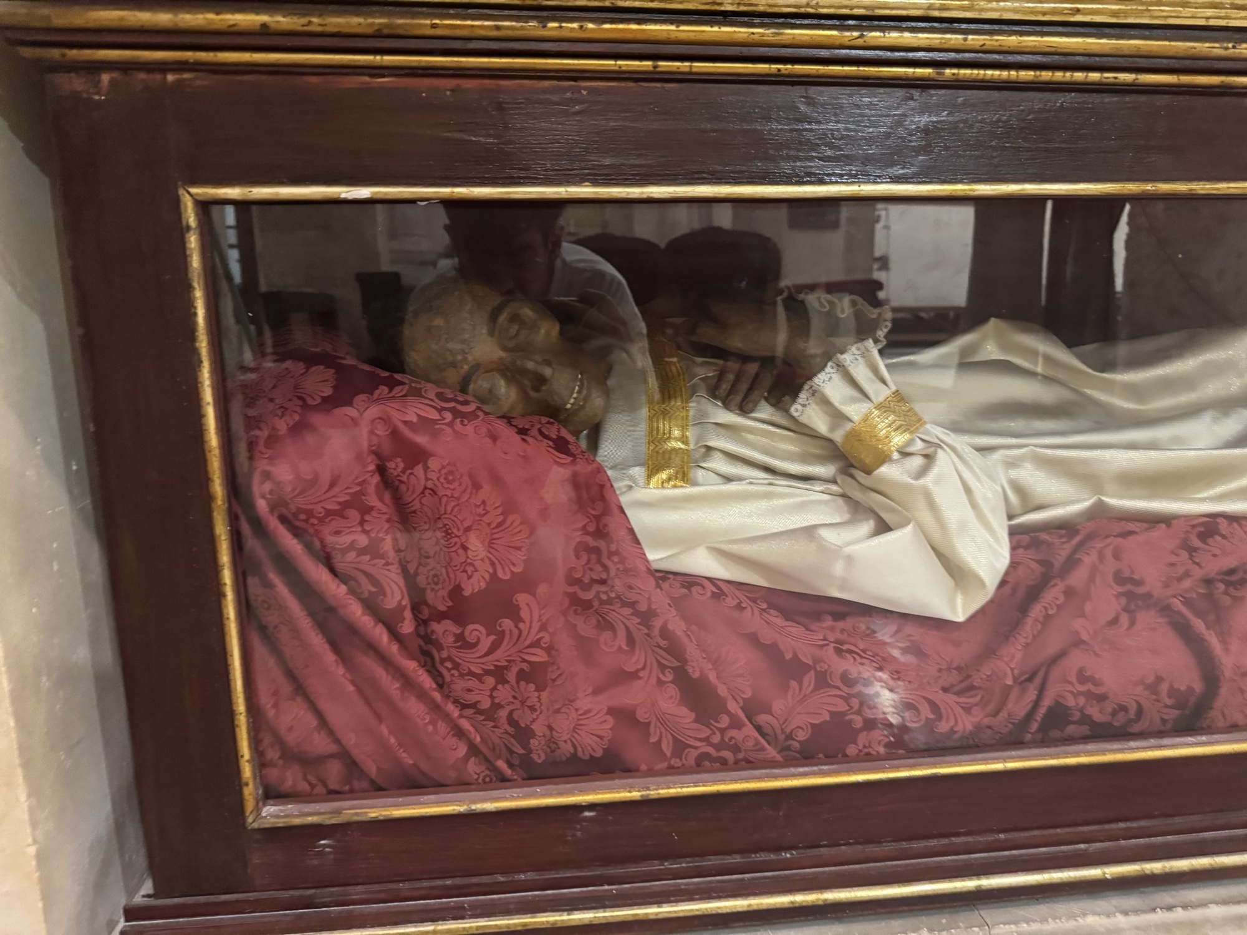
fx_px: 865
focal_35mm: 24
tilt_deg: -11.9
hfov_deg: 71.6
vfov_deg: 56.8
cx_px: 624
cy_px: 468
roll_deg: +1.3
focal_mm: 6.76
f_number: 1.78
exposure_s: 1/33
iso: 800
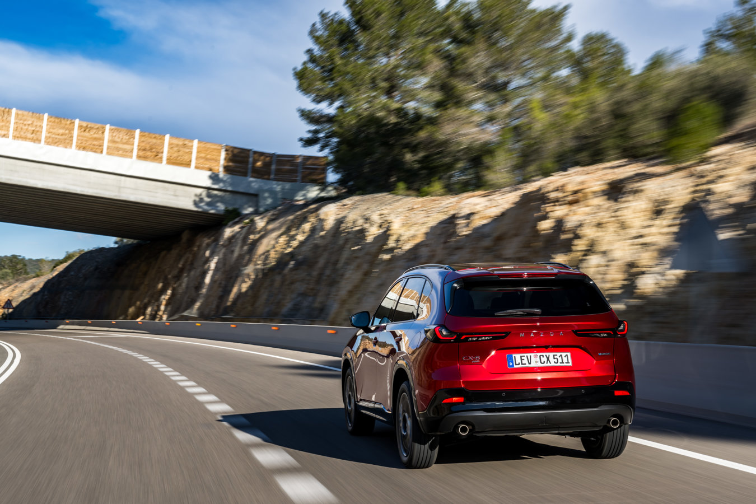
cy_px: 252
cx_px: 378
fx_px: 1071
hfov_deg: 38.9
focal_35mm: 51
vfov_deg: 26.5
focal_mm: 51
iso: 40
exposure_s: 1/25
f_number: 13
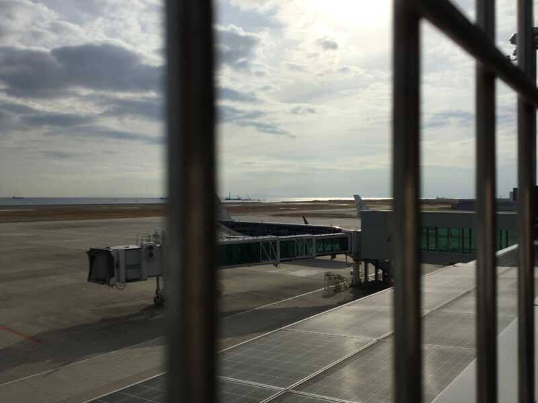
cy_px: 202
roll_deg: -1.0
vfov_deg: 45.4
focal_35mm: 31
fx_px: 482
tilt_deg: +0.4
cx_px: 269
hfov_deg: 58.4
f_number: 2.4
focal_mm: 3.3
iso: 25
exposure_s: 1/6803
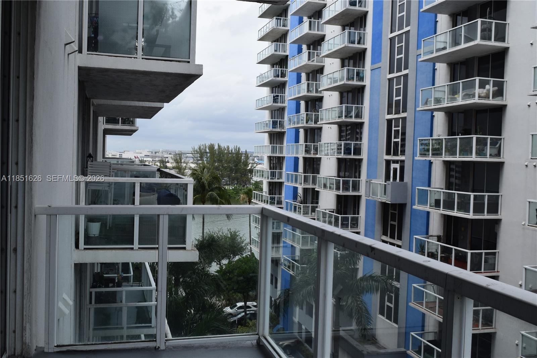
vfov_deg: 35.5
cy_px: 179
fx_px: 559
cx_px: 268
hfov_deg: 51.3
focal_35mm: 38
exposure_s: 1/400
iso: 200
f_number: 10
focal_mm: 25
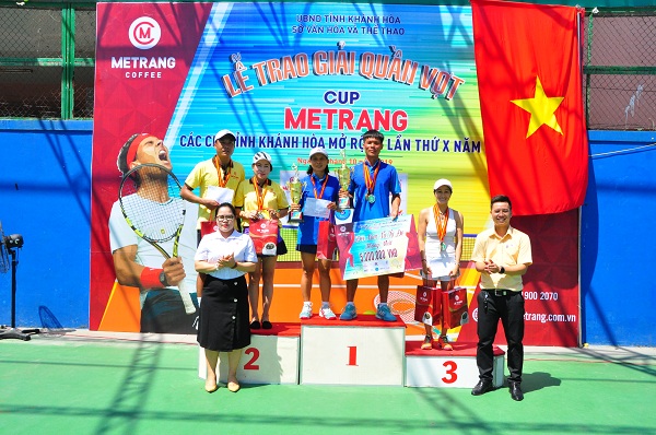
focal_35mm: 33
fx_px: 600
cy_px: 218
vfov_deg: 39.8
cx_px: 328
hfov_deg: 57.3
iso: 800
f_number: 11
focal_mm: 22
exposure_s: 1/640
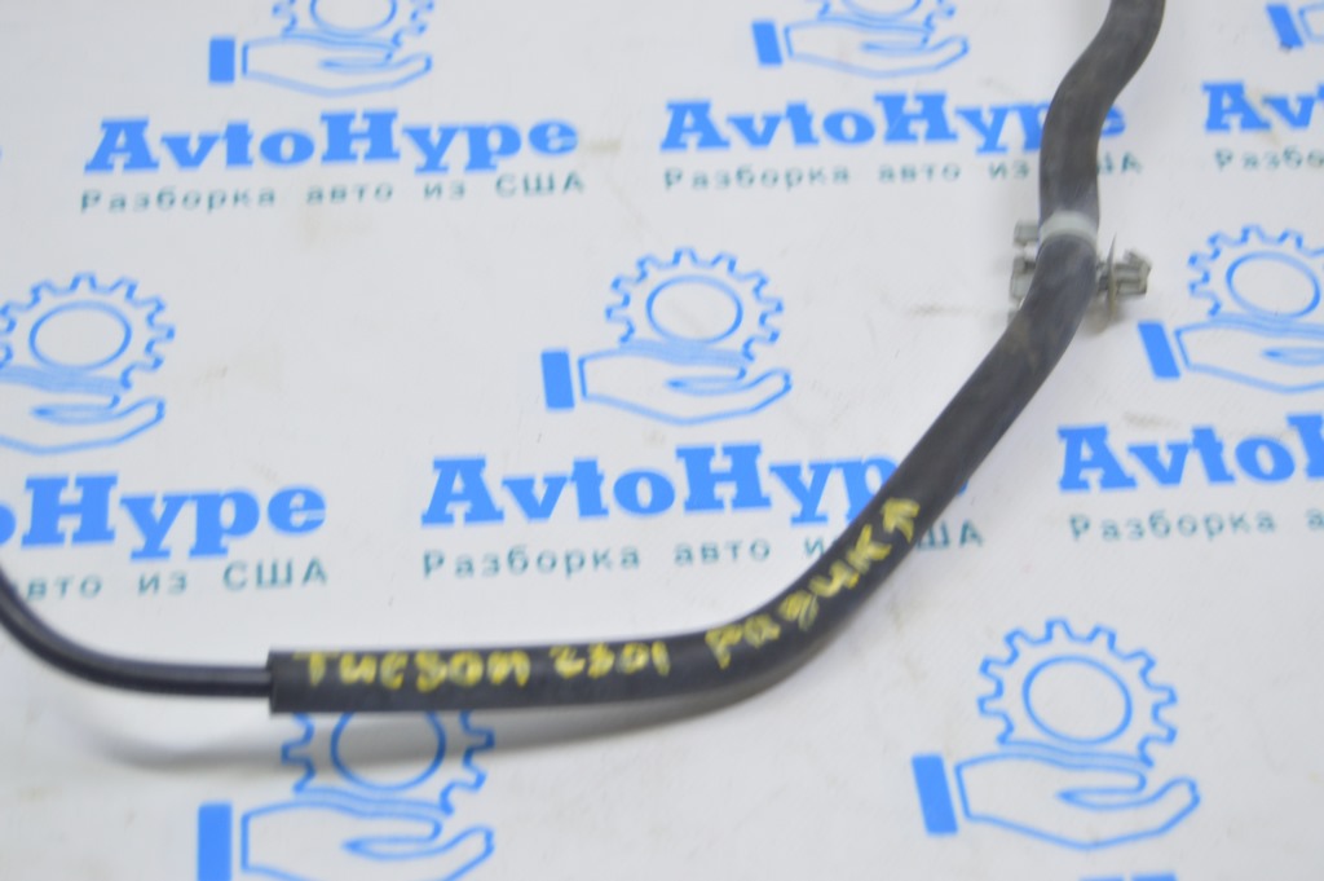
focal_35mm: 63
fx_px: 2315
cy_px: 440
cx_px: 662
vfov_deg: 21.5
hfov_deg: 31.9
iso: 400
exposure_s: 1/20
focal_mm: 42
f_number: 5.6
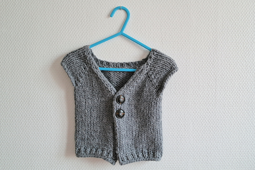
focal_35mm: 30
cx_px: 128
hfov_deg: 61.9
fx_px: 213
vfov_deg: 43.6
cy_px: 85
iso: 200
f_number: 3.5
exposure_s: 1/40
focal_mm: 20
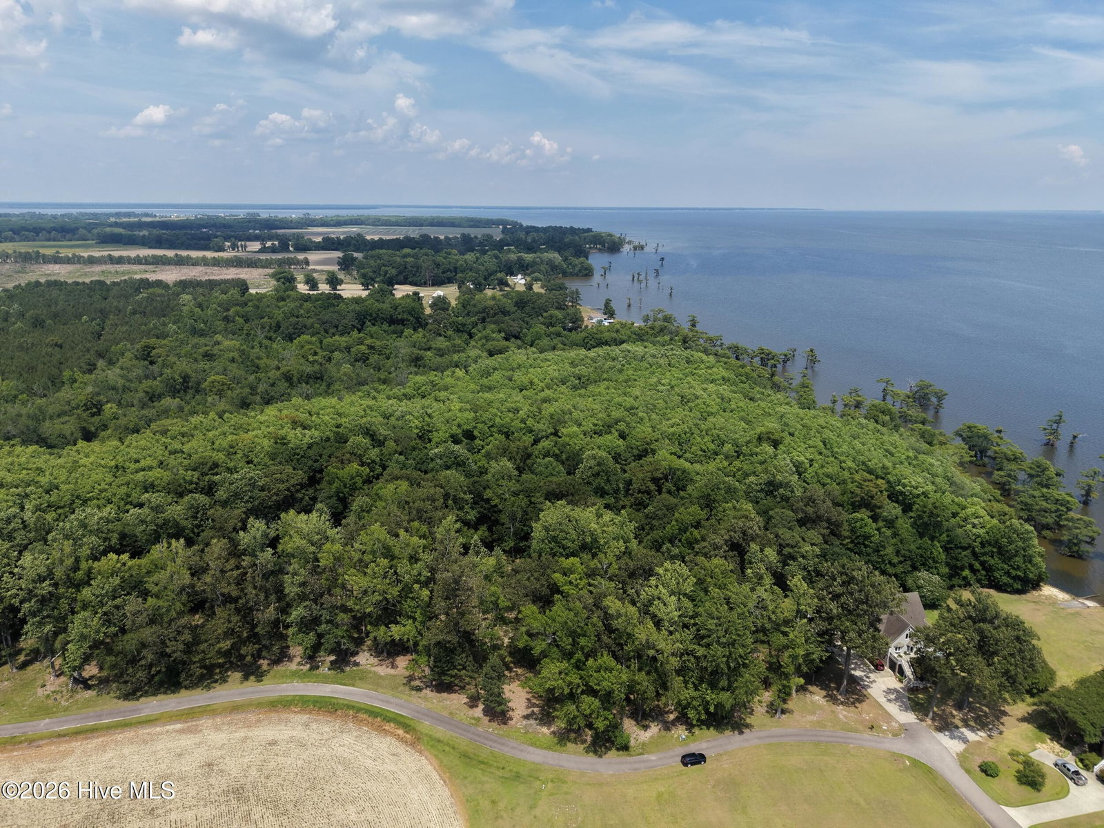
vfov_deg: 56.8
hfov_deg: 71.6
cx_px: 552
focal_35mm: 24
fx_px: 765
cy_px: 414
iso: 160
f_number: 1.8
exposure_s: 1/4000
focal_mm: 8.67
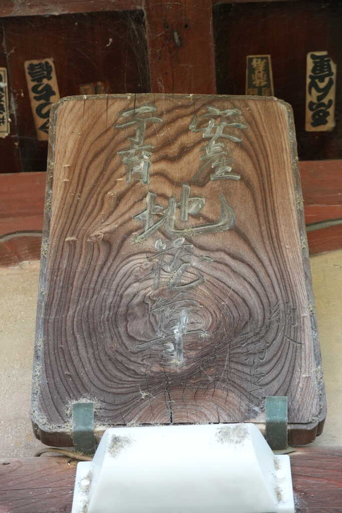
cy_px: 256
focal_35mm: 90
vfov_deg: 22.6
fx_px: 1283
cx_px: 171
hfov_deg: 15.2
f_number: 5.6
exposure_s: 1/160
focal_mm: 60
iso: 640
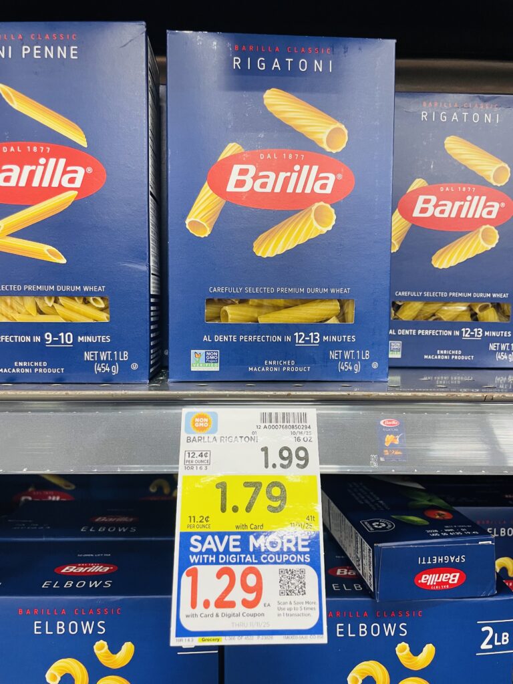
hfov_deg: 53.1
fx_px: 514
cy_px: 342
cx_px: 256
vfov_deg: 67.3
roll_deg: -0.1
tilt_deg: -3.5
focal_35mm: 26
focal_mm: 4.2
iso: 160
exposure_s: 1/60
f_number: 1.6
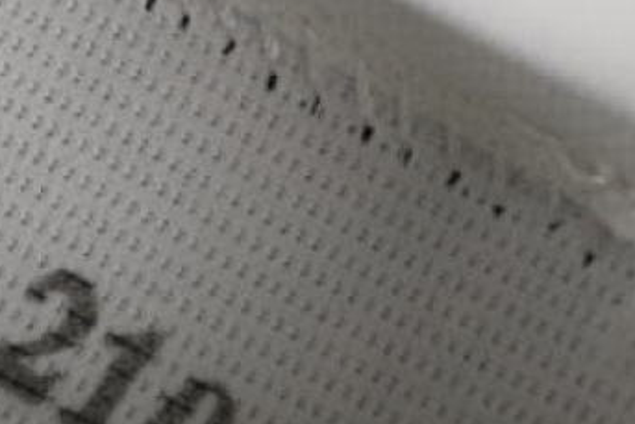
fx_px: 4164
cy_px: 222
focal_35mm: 236
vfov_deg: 5.8
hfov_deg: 8.7
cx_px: 41
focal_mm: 50
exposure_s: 1/80
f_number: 7.1
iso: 160
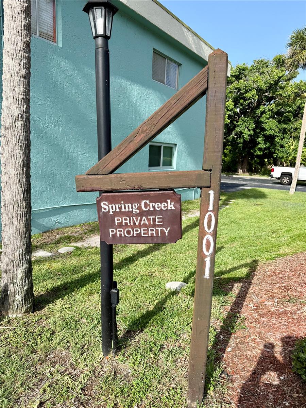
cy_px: 204
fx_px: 283
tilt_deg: -7.8
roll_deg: -0.7
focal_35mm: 24
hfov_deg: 56.8
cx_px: 153
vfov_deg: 71.6
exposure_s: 1/2703
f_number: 1.78
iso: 80
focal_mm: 6.76
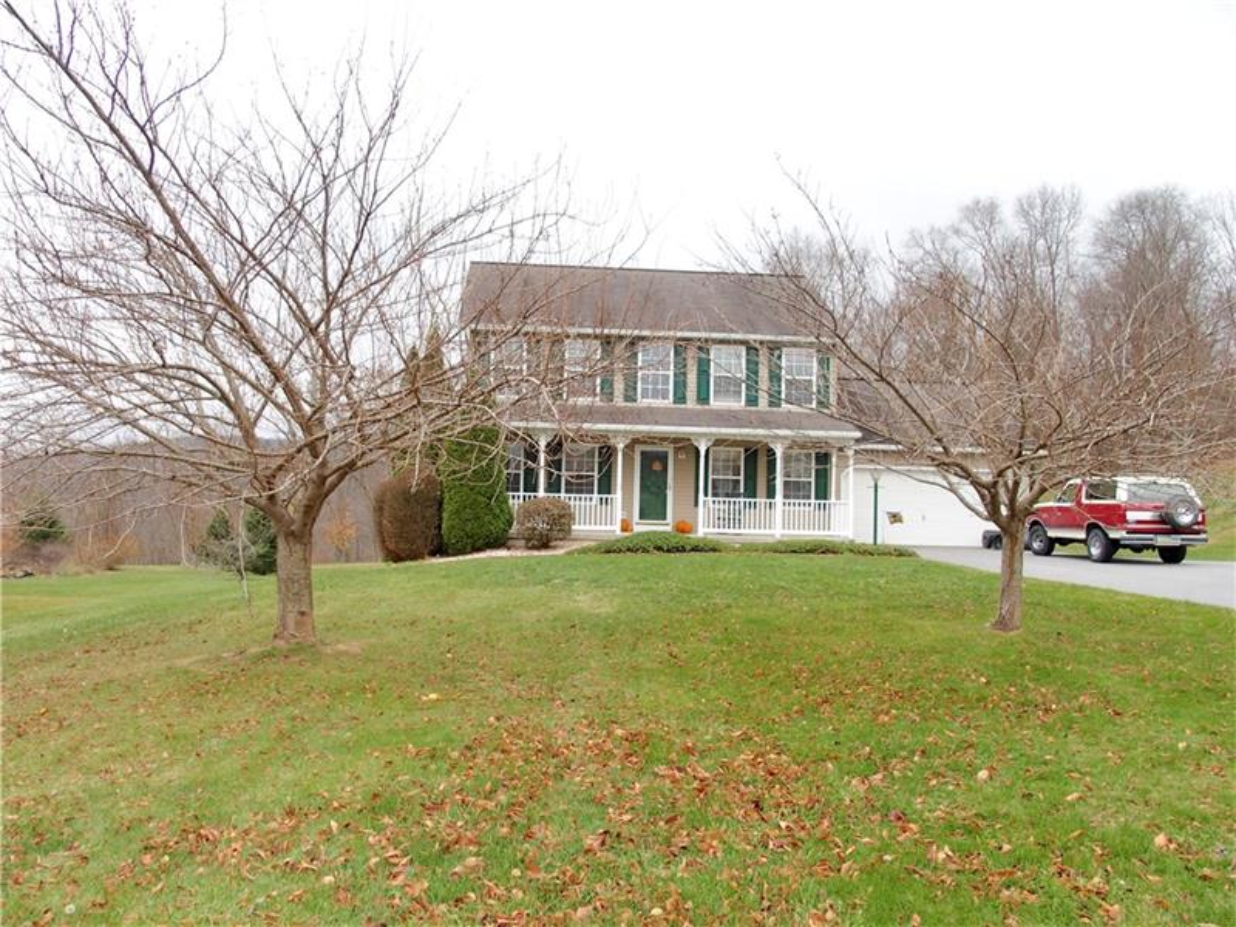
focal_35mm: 28
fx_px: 1000
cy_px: 464
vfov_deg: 49.7
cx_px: 618
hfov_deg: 63.4
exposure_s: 1/125
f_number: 3.2
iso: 100
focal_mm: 6
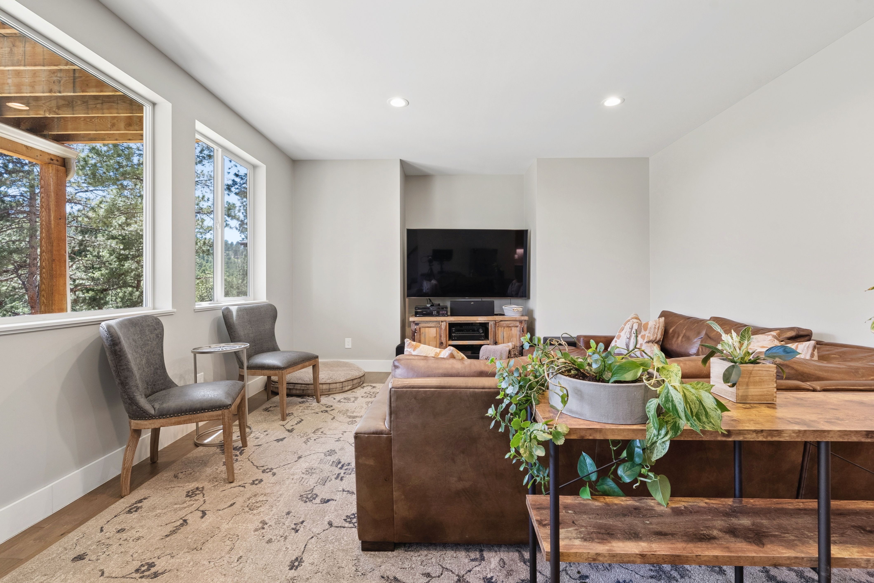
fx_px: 389
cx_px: 437
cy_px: 292
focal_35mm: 16
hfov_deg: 96.7
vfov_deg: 73.8
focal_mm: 16
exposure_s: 1/30
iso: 640
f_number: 9
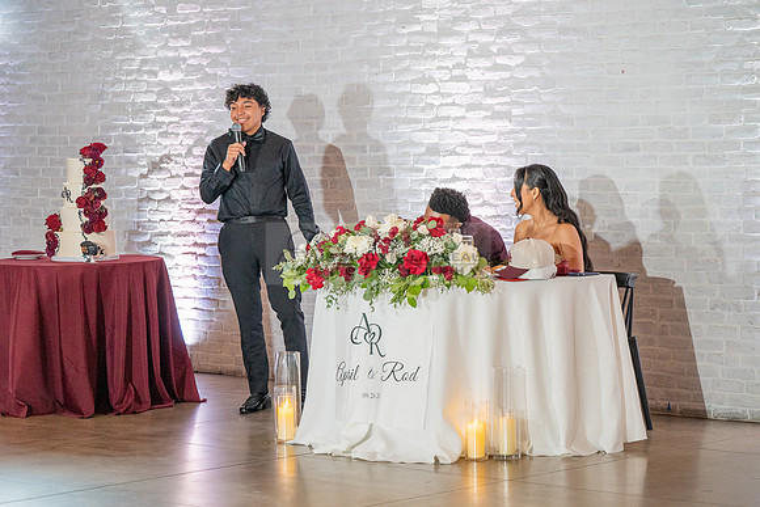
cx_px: 380
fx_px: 2323
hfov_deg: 18.6
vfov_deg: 12.5
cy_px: 254
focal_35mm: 110
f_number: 2.8
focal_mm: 110
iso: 1600
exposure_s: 1/320
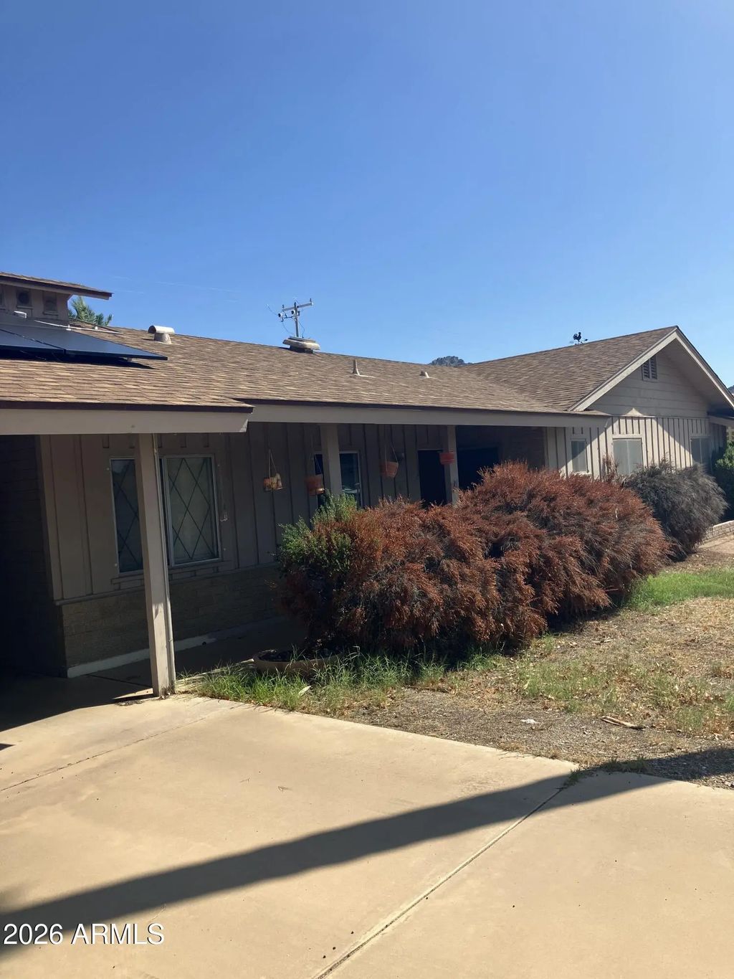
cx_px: 367
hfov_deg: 49.8
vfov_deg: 63.4
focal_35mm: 28
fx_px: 791
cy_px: 490
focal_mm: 3.99
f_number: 1.8
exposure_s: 1/2315
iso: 32
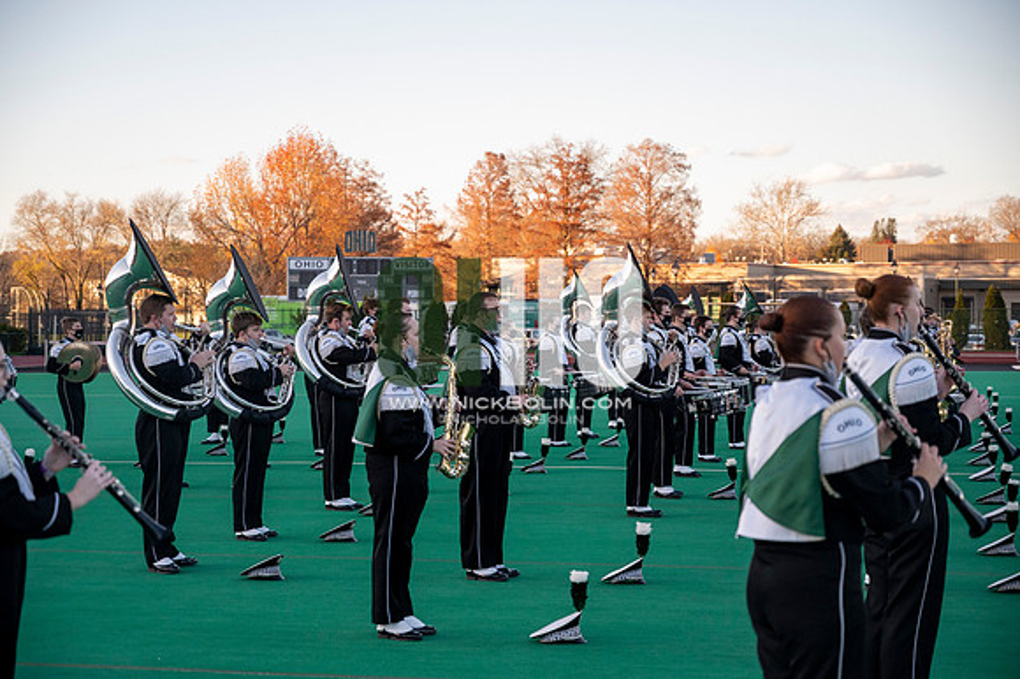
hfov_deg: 28.9
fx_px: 1982
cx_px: 510
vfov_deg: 19.4
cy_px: 340
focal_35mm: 70
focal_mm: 70
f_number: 4
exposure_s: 1/3200
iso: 2000
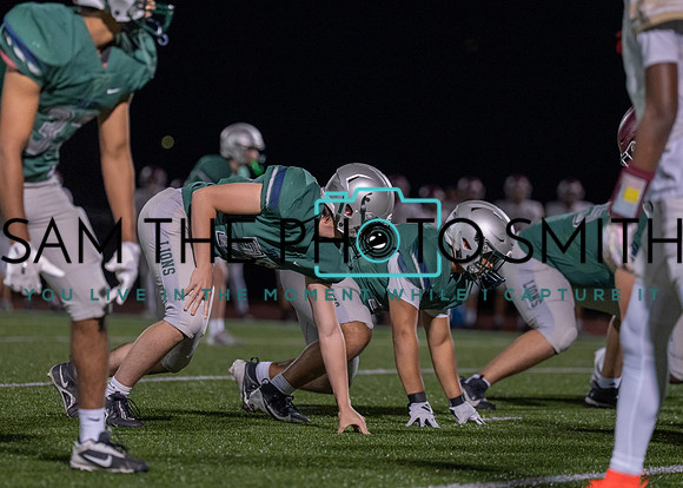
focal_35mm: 254
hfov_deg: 7.9
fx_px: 4932
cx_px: 338
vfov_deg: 5.7
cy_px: 241
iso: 2000
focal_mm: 165
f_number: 2.8
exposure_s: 1/1000
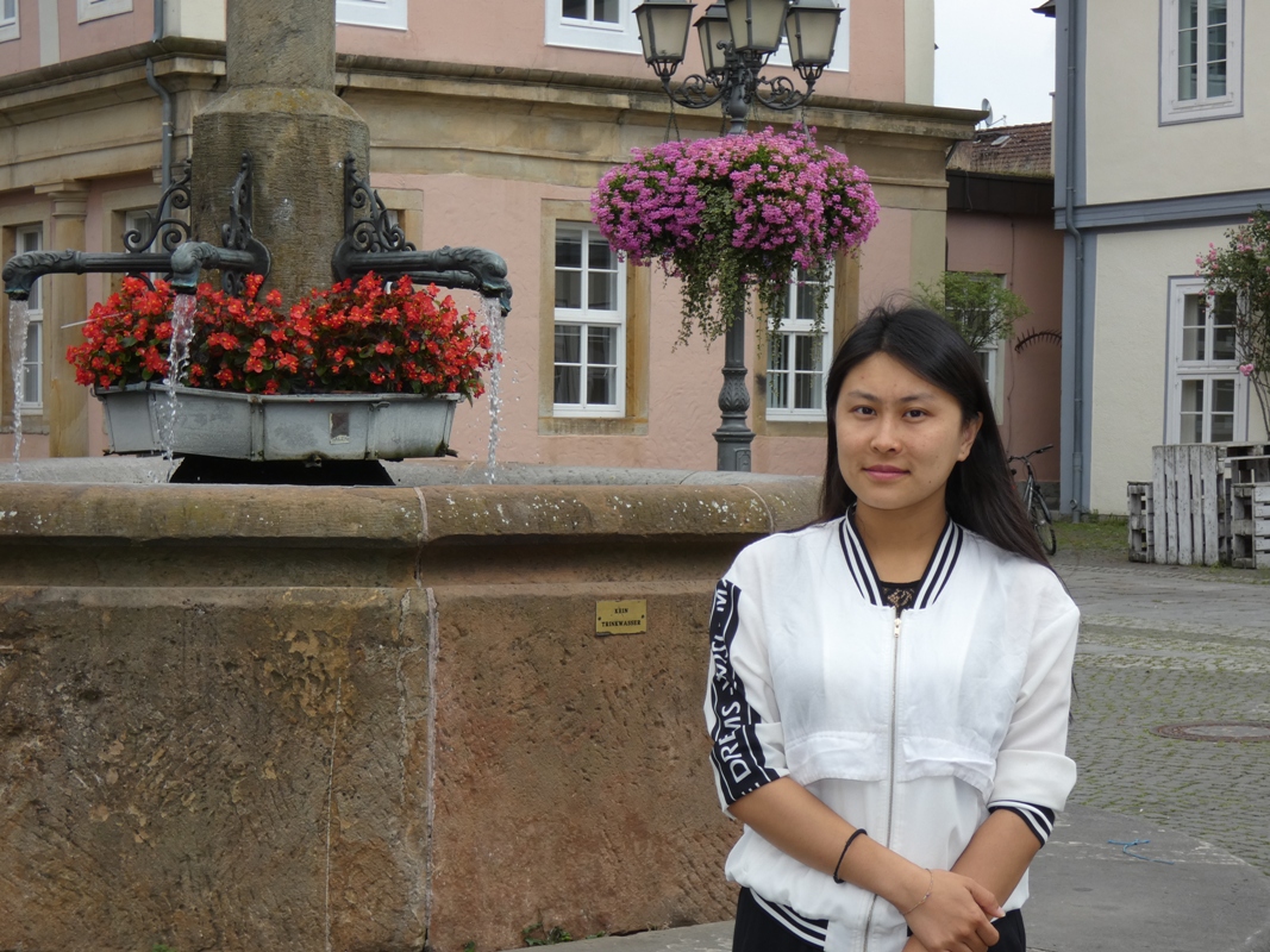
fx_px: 2715
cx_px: 635
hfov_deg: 26.3
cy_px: 476
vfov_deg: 19.9
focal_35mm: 74
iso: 80
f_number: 4.4
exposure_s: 1/400
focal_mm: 13.3
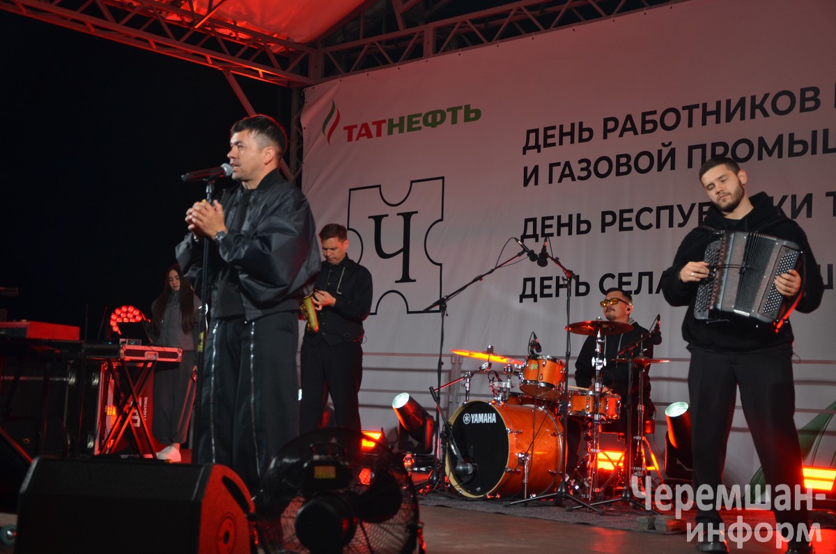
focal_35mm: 57
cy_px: 277
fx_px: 1321
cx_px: 418
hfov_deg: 35.1
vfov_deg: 23.7
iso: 400
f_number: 4.5
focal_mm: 38
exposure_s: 1/80
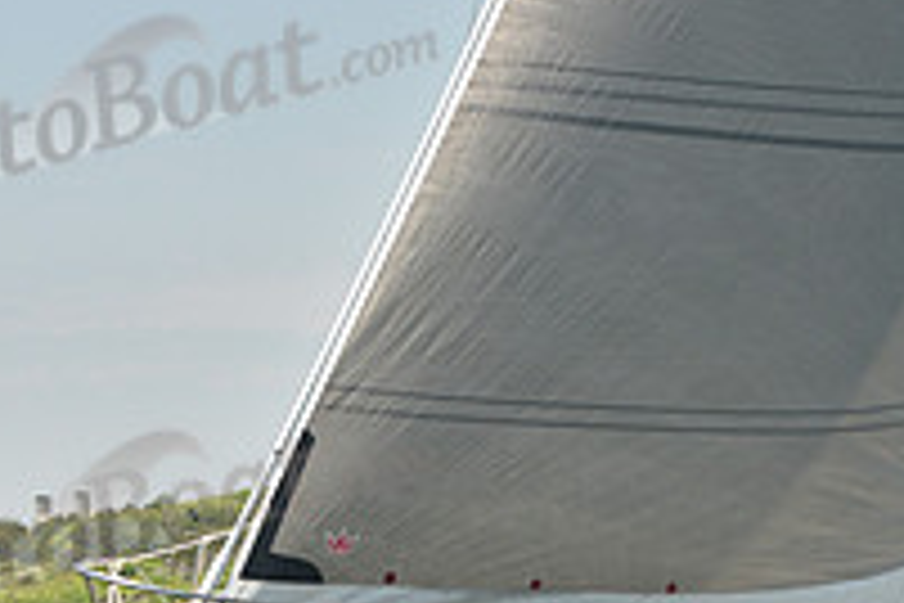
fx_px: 5072
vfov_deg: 6.8
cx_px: 675
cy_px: 695
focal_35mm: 202
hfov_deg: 10.2
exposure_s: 1/640
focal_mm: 70
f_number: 4.5
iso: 250
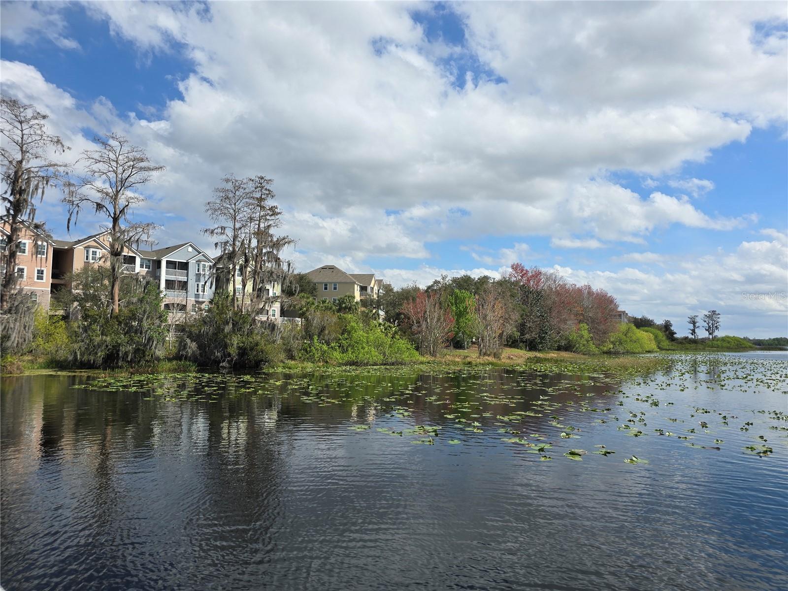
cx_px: 394
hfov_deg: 73.9
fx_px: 524
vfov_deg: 58.9
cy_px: 296
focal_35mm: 23
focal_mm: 6.3
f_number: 1.7
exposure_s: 1/1225
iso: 12
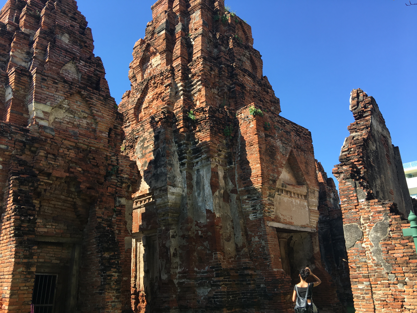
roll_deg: +2.4
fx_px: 349
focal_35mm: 29
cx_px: 208
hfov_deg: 61.7
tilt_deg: +20.3
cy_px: 156
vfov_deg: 48.2
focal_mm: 4.15
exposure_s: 1/561
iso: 25
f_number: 2.2
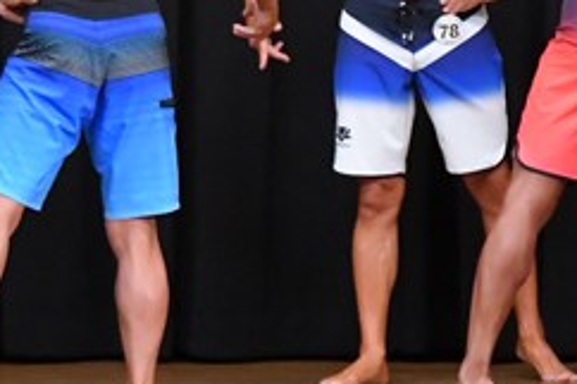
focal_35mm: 539
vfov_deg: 2.5
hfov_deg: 3.8
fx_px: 8633
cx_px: 671
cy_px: 43
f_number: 5.6
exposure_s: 1/400
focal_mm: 112
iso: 8000
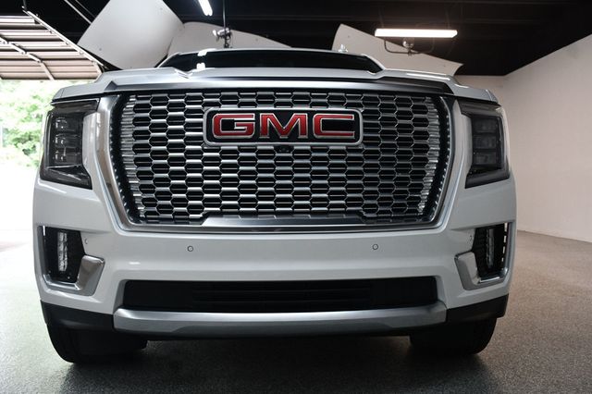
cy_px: 197
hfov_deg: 57.2
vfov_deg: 39.9
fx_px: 542
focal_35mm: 33
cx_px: 296
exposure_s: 1/125
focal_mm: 22
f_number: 3.5
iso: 900
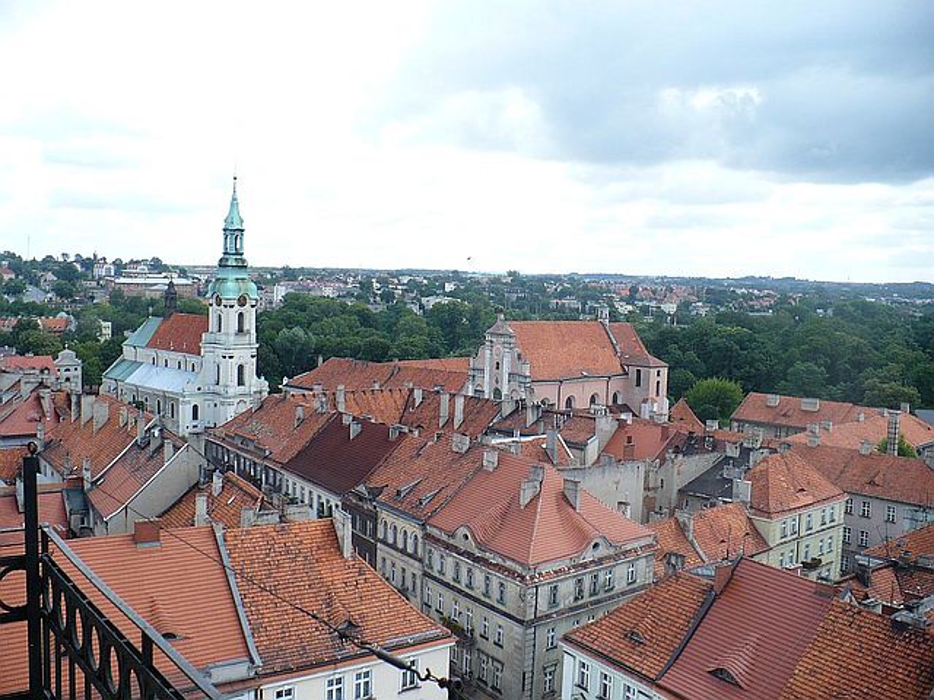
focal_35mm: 37
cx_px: 467
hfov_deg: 50.1
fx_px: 998
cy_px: 350
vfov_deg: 38.7
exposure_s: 1/640
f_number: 2.8
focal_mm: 6.1
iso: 100
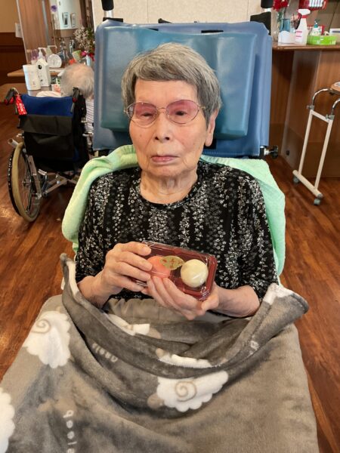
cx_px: 170
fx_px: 380
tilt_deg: -30.3
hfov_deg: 48.2
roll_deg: +1.3
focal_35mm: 29
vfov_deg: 61.7
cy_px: 226
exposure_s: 1/50
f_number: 1.8
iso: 125
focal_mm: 3
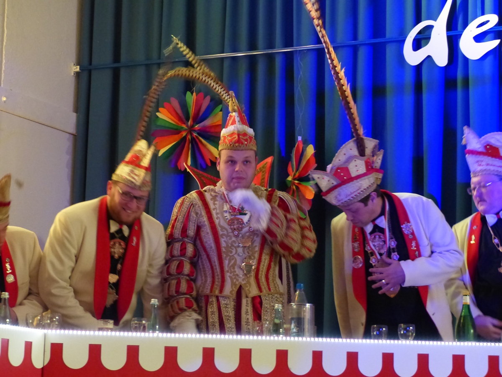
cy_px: 188
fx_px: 1407
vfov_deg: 15.2
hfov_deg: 20.2
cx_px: 251
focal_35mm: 97
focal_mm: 17.4
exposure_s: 1/25
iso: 800
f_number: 2.8
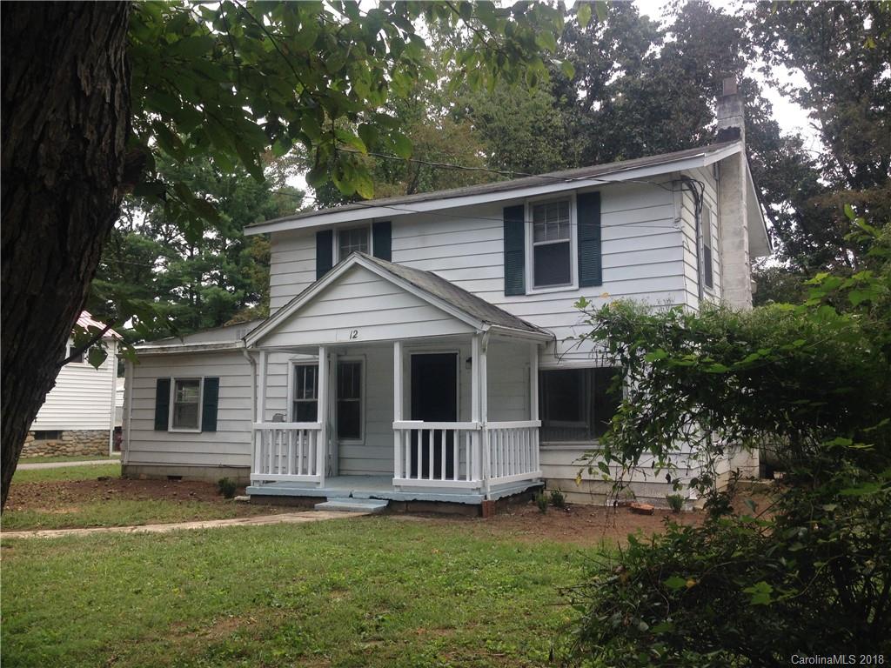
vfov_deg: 42.9
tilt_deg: +6.2
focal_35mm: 33
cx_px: 446
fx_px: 849
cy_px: 334
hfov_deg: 55.4
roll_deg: +3.0
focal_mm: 4.12
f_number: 2.4
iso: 50
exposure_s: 1/371
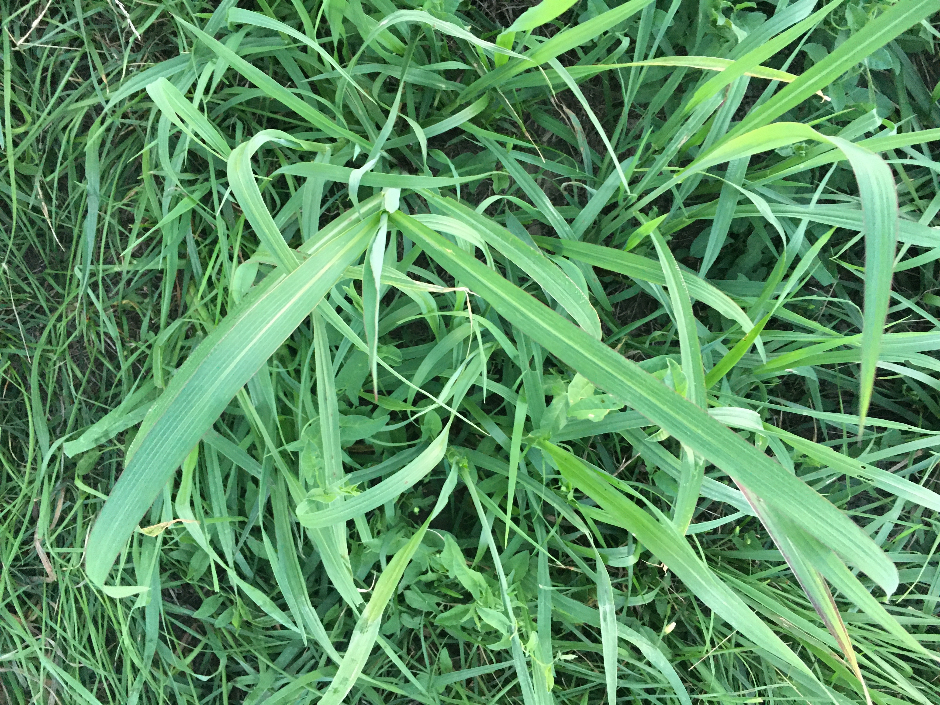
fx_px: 787
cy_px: 352
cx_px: 470
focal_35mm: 29
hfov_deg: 61.7
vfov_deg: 48.2
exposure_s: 1/30
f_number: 2.2
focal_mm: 4.15
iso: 200
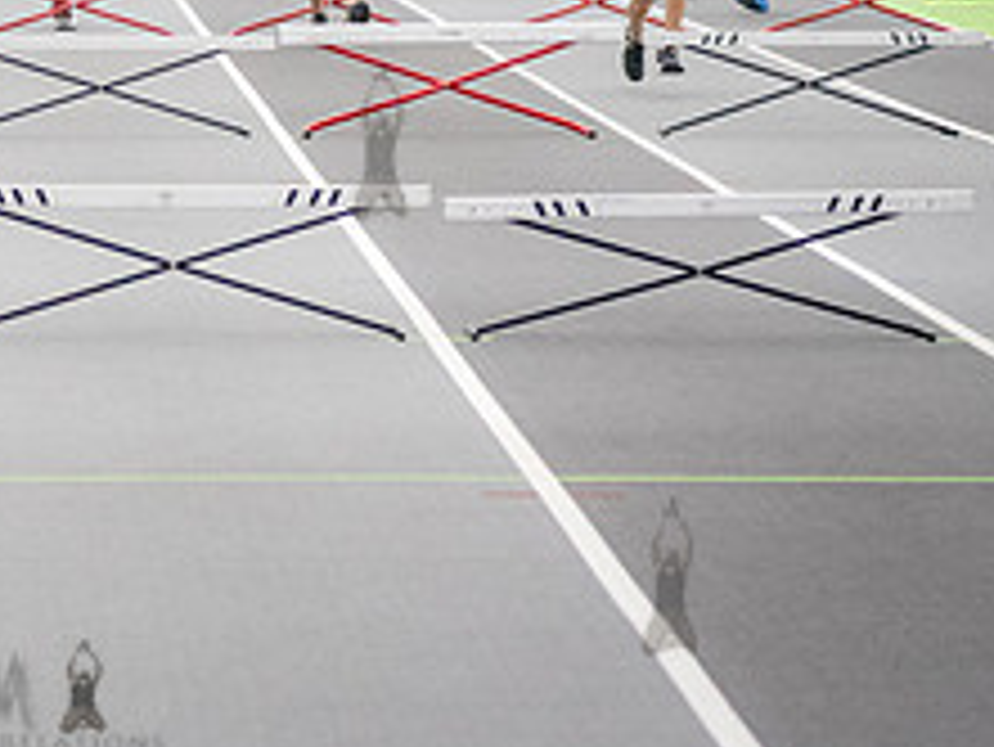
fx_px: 6637
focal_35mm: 231
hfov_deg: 8.5
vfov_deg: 6.4
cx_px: -176
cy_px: 24
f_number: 4
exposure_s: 1/1250
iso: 6400
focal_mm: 80
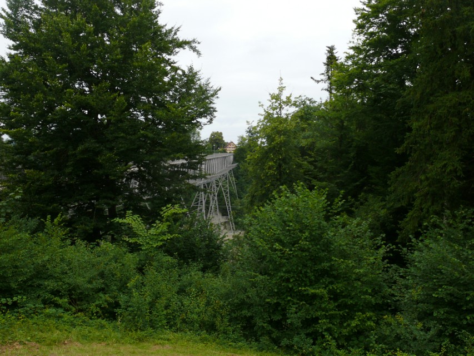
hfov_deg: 52.6
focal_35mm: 35
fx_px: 479
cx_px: 237
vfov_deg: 40.7
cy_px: 178
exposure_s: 1/320
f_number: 5.6
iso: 100
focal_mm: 7.4
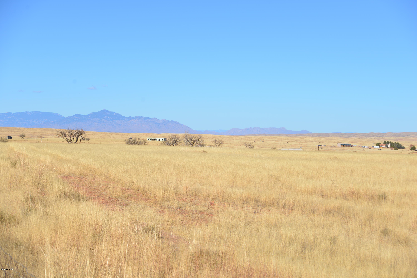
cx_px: 208
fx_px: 985
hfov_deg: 23.9
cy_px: 139
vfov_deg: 16.1
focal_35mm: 85
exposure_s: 1/1000
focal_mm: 85
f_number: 8
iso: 200
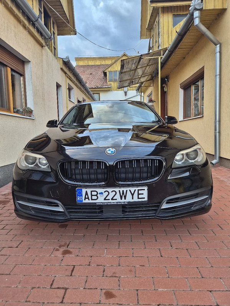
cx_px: 115
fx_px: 204
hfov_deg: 58.9
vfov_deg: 73.9
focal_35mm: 23
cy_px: 153
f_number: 1.8
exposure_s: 1/182
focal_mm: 5.4
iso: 125
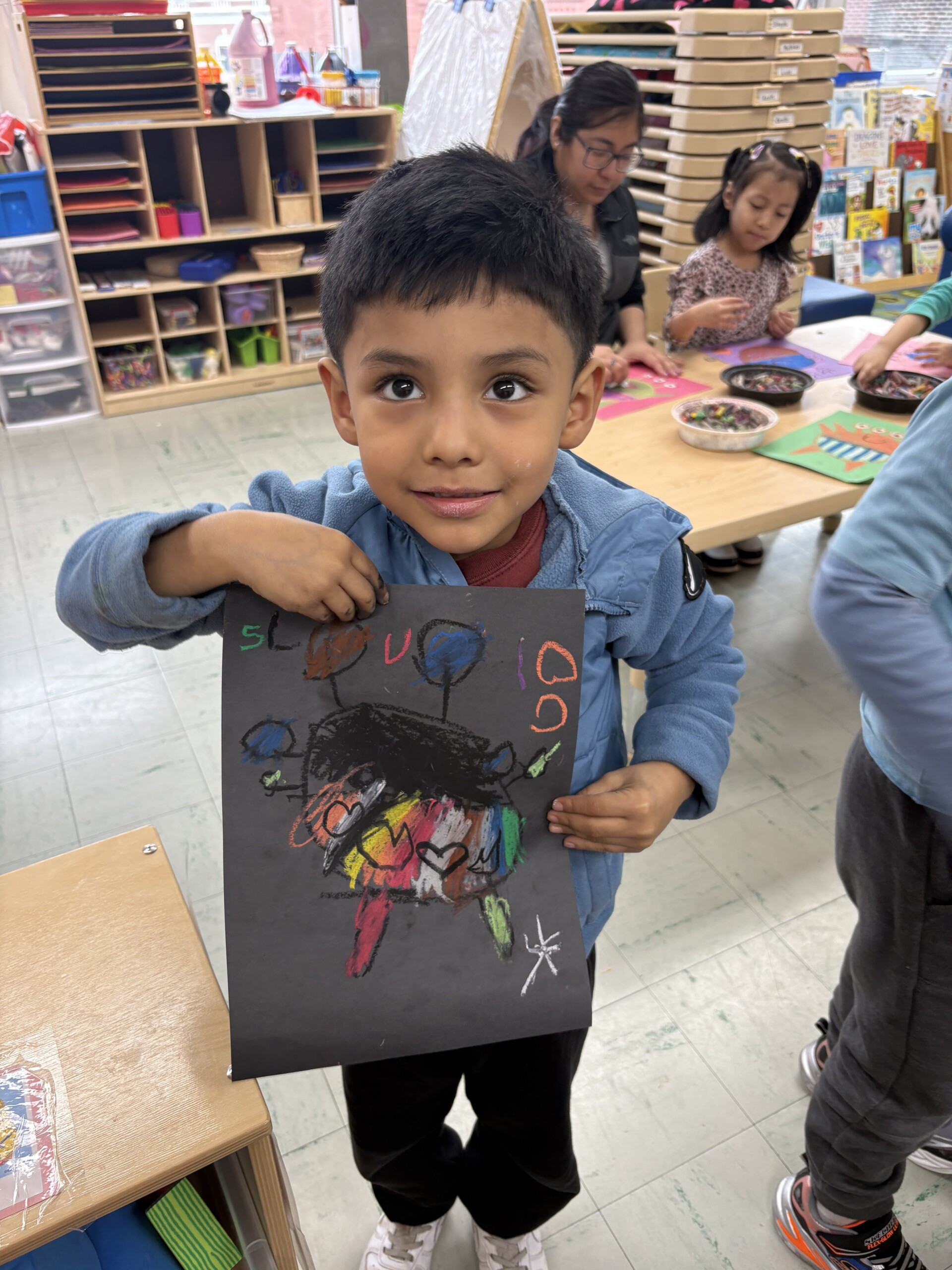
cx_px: 476
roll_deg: +1.4
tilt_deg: -31.4
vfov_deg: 67.3
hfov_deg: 53.1
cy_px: 635
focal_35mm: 26
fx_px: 953
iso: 80
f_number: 1.6
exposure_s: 1/60
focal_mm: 5.96
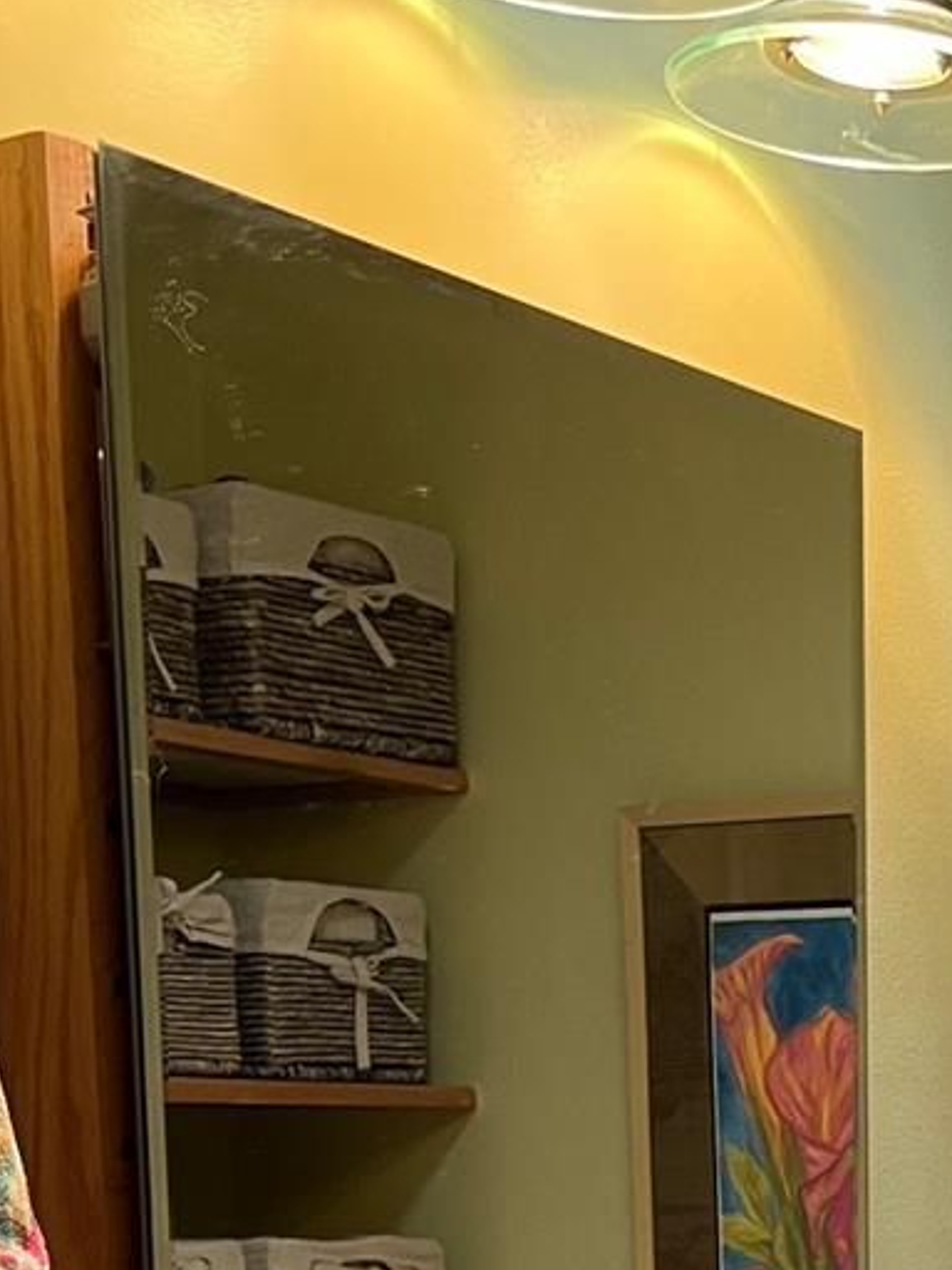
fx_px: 2860
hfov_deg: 18.2
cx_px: 1061
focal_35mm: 78
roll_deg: +0.2
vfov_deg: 22.6
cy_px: 1612
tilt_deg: -8.5
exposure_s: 1/60
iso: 160
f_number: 1.6
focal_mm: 5.1
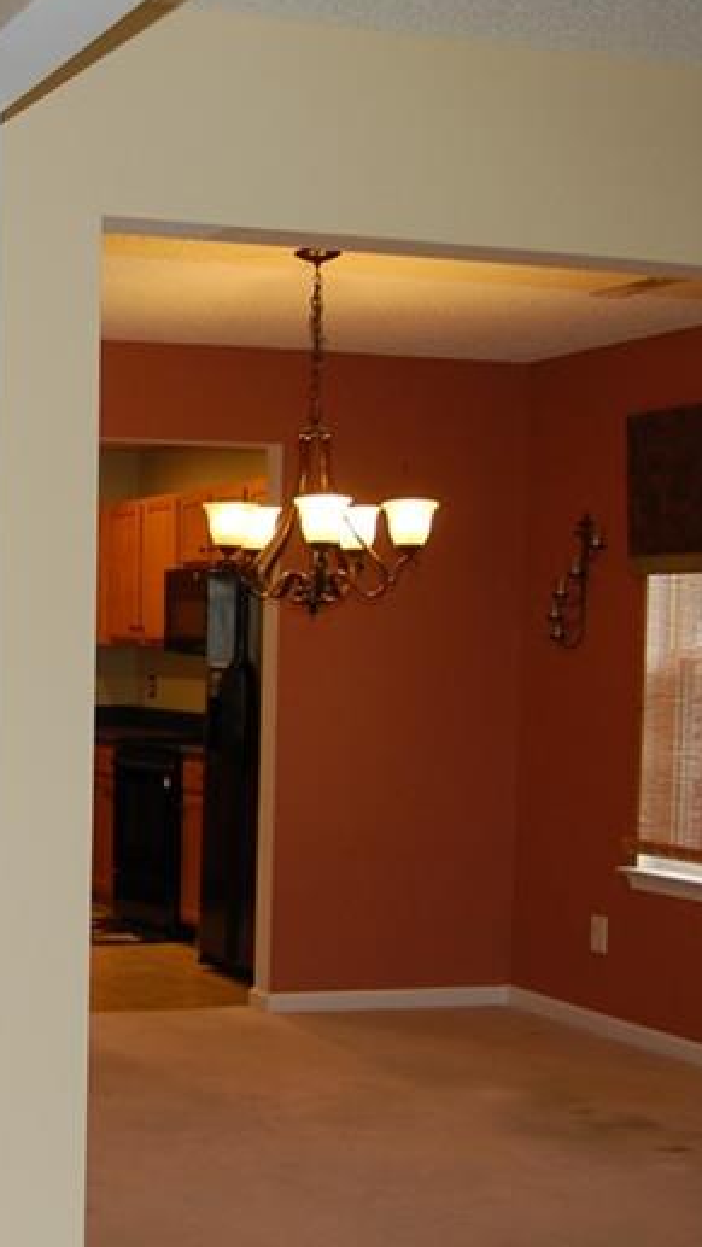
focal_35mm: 56
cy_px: 716
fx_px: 1852
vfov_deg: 37.1
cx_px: -203
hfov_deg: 19.8
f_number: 3.5
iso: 400
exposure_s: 1/60
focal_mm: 18
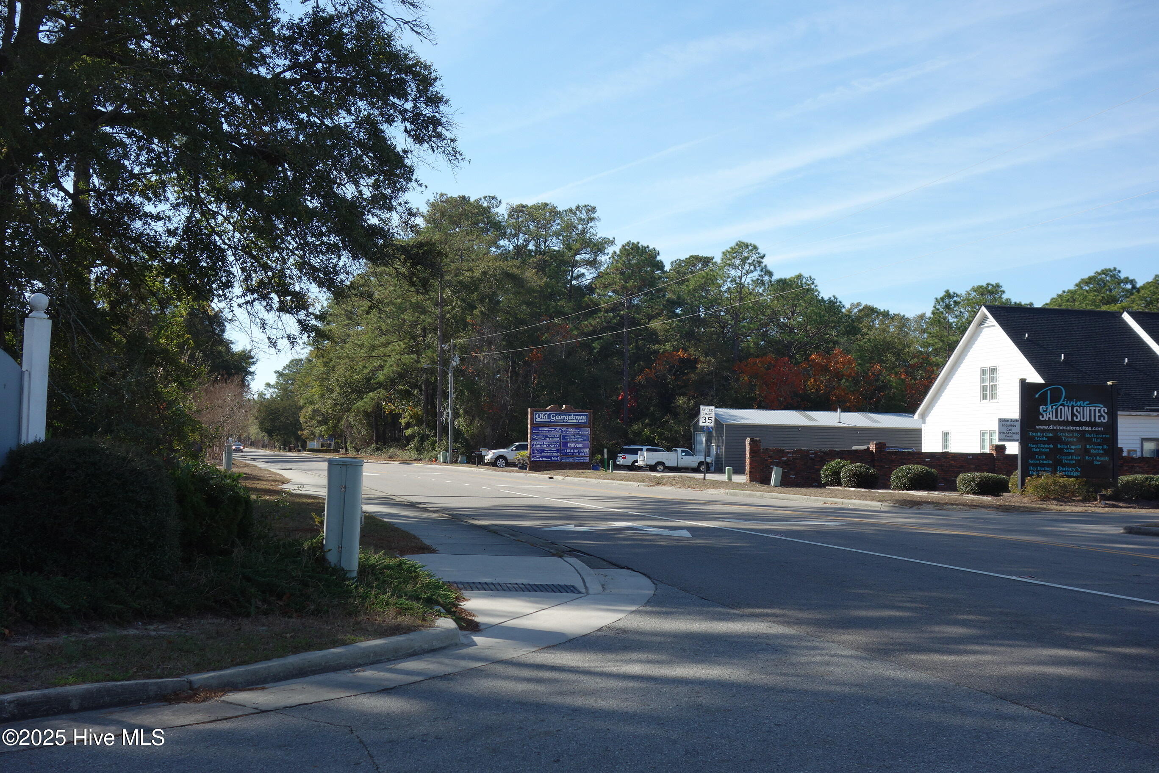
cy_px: 386
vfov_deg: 31.9
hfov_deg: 46.4
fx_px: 1352
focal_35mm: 42
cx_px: 580
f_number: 5.6
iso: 125
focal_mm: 15.45
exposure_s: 1/320
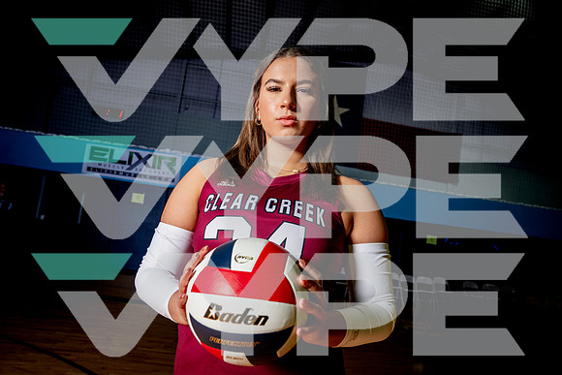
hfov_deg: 71.7
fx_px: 389
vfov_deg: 51.5
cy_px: 188
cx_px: 281
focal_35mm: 25
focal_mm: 24
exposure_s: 1/200
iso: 250
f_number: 4.5
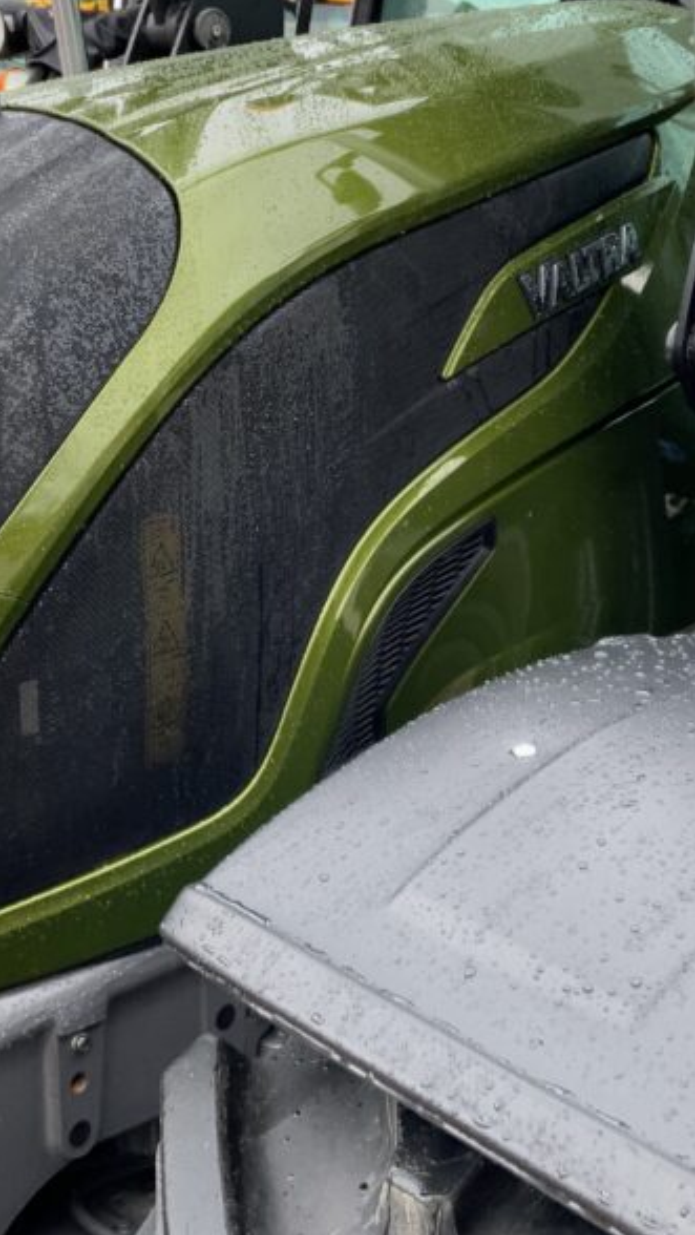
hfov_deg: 21.8
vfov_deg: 37.6
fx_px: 1801
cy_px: 466
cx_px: 294
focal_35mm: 55
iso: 16
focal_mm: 3
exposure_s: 1/220
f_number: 1.8
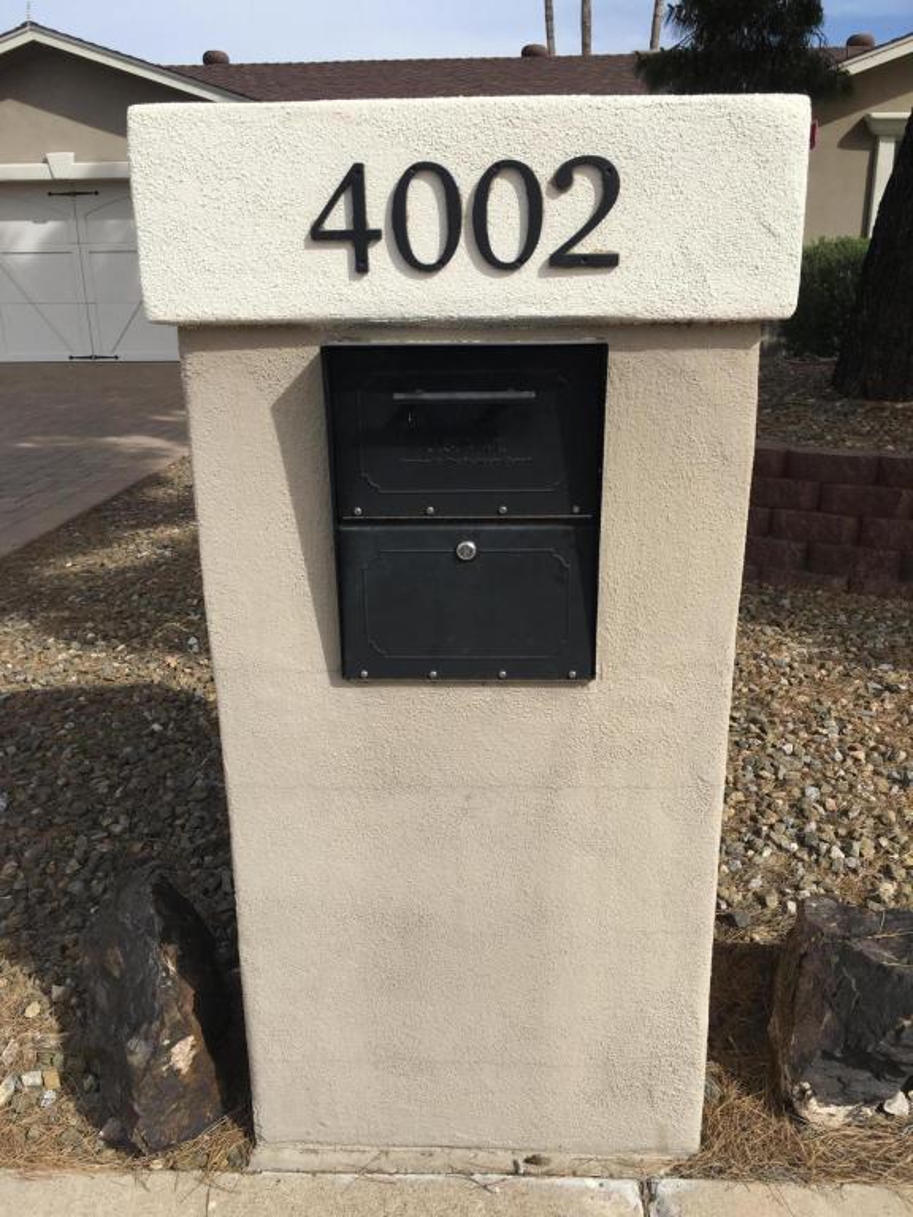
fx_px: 1020
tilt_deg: -15.2
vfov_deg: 61.7
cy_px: 608
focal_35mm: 29
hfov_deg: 48.2
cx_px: 456
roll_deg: +0.8
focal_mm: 4.15
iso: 25
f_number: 2.2
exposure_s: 1/2024
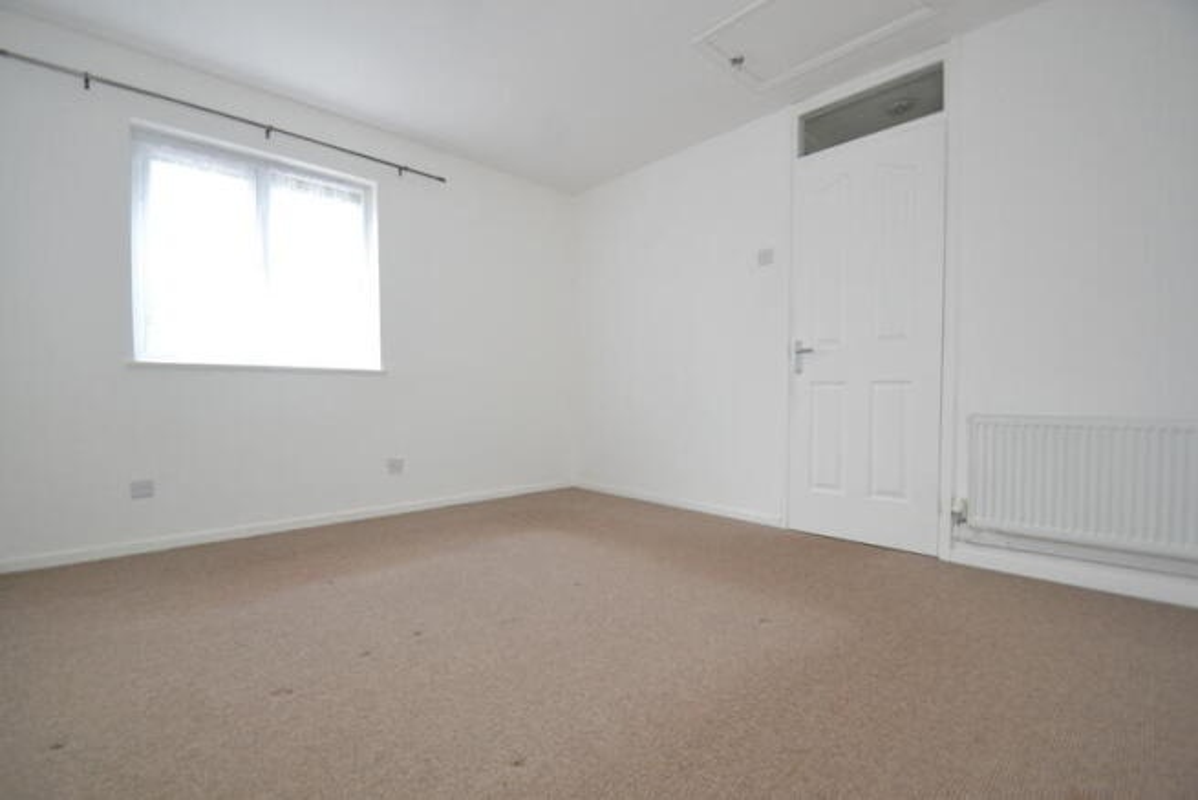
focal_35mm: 15
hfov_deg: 100.4
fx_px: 499
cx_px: 599
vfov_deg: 77.4
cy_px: 400
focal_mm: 10
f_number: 5
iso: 400
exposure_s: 1/100
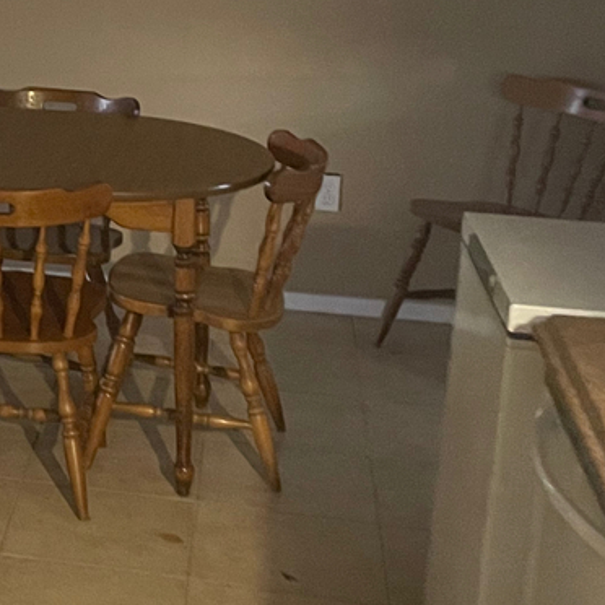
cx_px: -226
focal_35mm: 89
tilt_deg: -12.6
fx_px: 1760
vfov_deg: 19.3
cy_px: 117
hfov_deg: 18.0
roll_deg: +0.3
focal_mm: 4.2
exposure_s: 1/30
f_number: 1.6
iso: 800
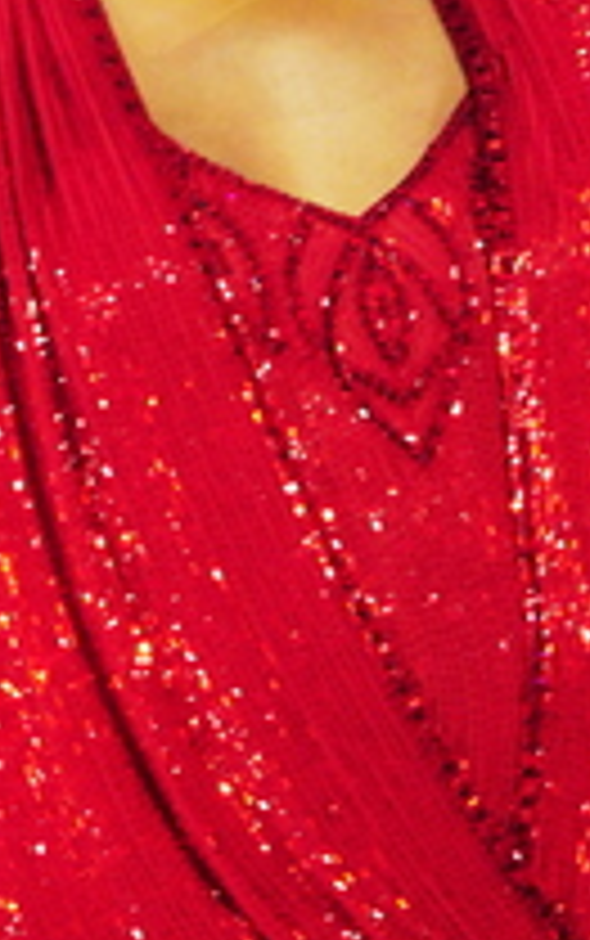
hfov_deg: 0.7
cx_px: 155
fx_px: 51451
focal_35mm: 2004
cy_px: 54
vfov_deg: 1.0
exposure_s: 1/160
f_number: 4.8
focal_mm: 500
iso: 1600
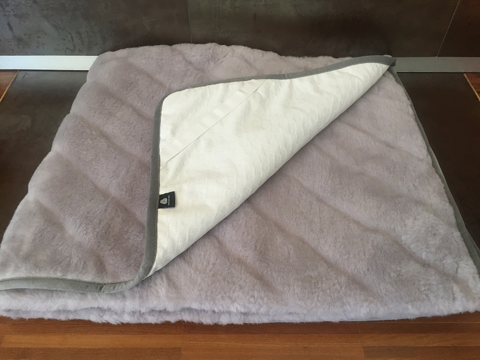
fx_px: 402
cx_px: 240
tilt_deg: -49.5
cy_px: 180
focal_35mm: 29
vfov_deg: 48.2
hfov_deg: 61.7
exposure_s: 1/33
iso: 40
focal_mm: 4.15
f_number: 2.2
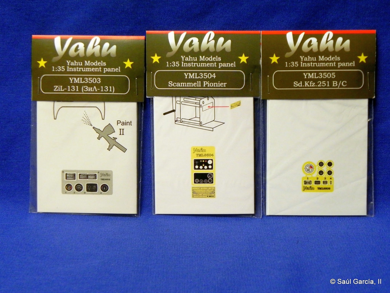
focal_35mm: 58
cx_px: 195
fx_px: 653
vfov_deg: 25.2
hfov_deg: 33.2
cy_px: 146
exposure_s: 1/56.4
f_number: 3.5
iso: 400
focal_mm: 10.3
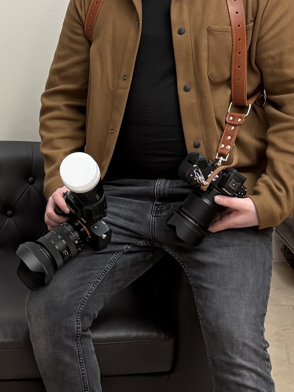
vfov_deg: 22.7
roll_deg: +0.5
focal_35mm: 85
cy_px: 85
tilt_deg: -6.2
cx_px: -45
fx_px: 963
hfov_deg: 16.7
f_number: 1.6
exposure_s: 1/60
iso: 160
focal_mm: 5.96
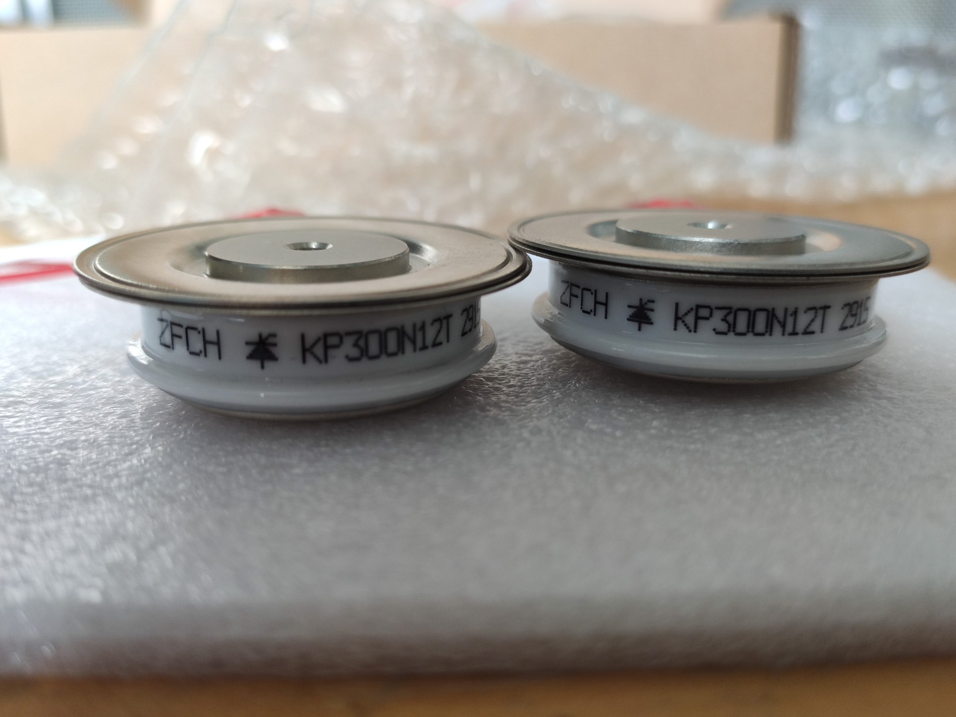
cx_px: 478
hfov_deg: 60.0
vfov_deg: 46.8
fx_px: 829
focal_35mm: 30
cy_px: 358
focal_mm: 4.77
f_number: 1.75
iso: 794
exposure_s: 1/33
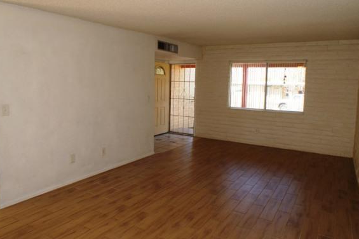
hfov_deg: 55.8
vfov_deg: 38.8
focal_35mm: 34
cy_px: 104
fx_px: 339
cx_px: 175
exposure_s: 1/100
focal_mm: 16
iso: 200
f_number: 4.5
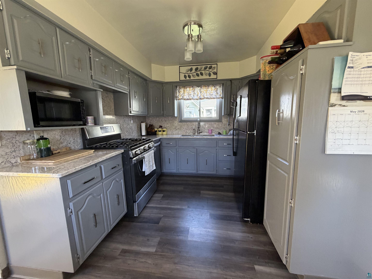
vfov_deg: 85.7
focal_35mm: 14
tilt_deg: -8.6
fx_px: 150
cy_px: 140
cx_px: 186
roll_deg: +0.9
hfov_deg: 102.1
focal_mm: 2.22
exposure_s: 1/80
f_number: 2.2
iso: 320
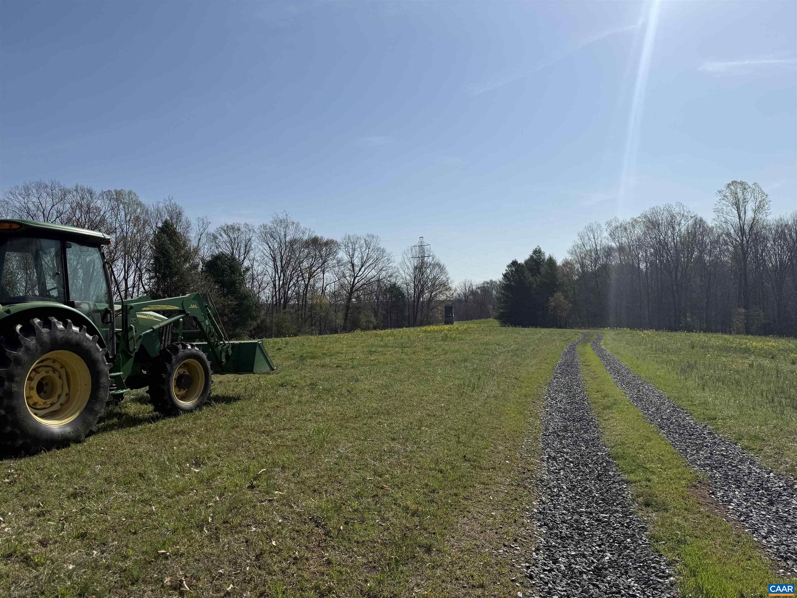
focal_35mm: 24
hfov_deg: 71.6
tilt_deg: +0.8
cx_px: 398
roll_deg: +1.7
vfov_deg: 56.8
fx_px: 553
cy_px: 299
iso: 80
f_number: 1.78
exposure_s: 1/11905
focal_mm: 6.76
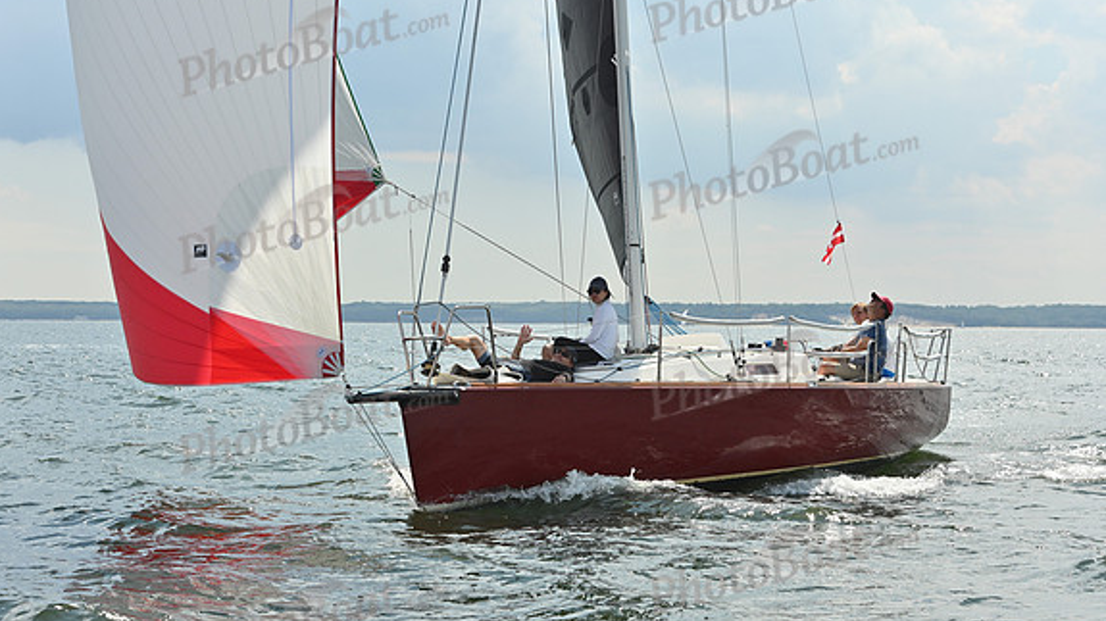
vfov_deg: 16.3
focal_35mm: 74
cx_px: 550
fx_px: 2169
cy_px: 297
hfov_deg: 28.6
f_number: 7.1
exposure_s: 1/1600
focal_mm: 70
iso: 320
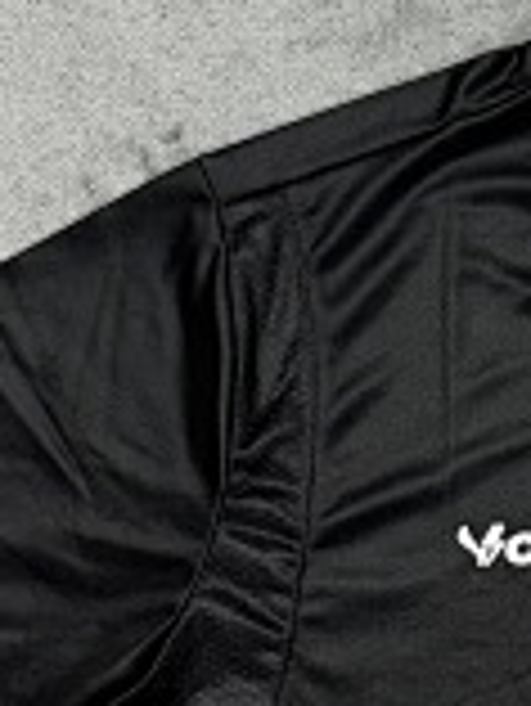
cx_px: 801
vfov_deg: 15.7
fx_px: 2492
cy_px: 778
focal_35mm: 122
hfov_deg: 11.6
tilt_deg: -78.2
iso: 400
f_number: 1.78
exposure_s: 1/60
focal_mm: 6.76
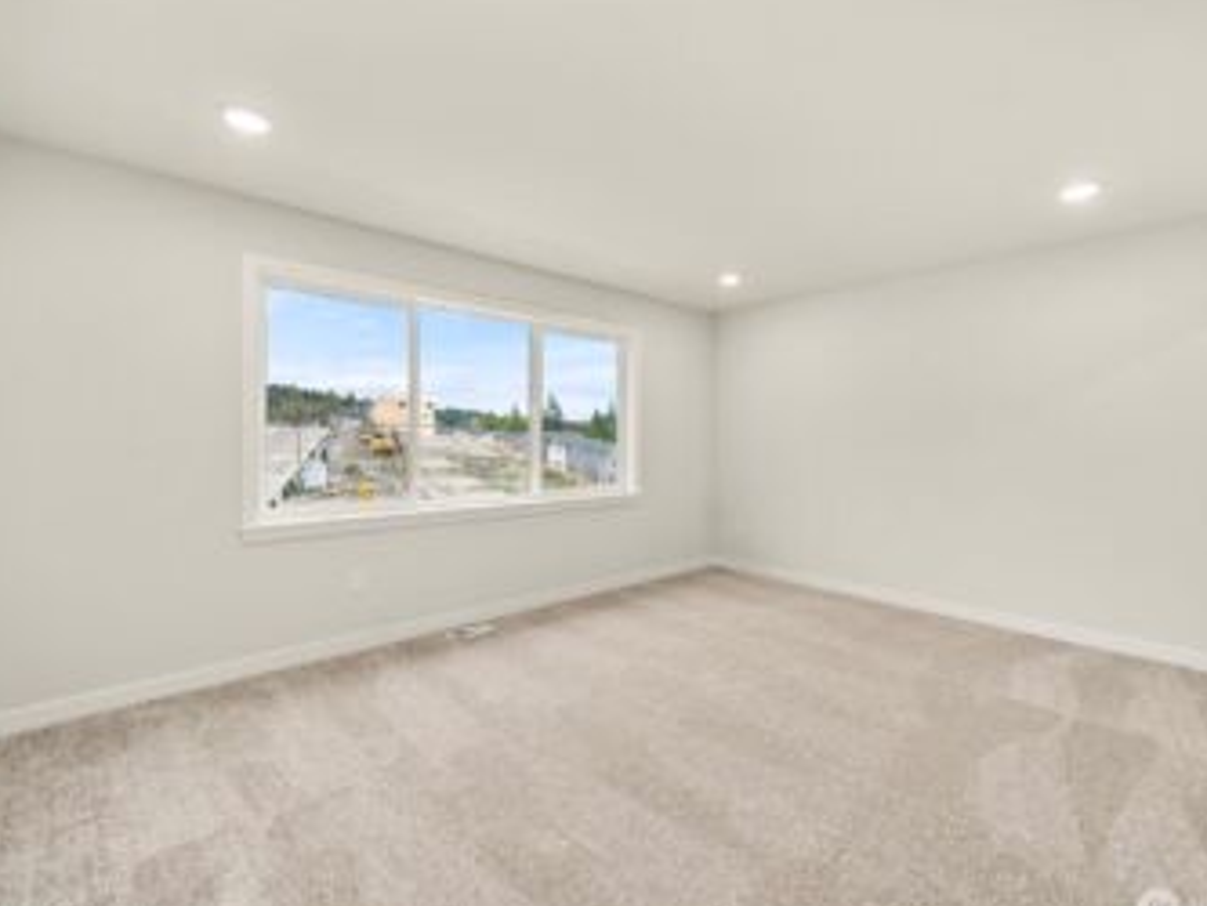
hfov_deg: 98.1
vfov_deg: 81.8
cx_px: 620
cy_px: 458
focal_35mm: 15
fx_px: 523
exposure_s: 1/100
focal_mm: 13
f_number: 6.3
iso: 80
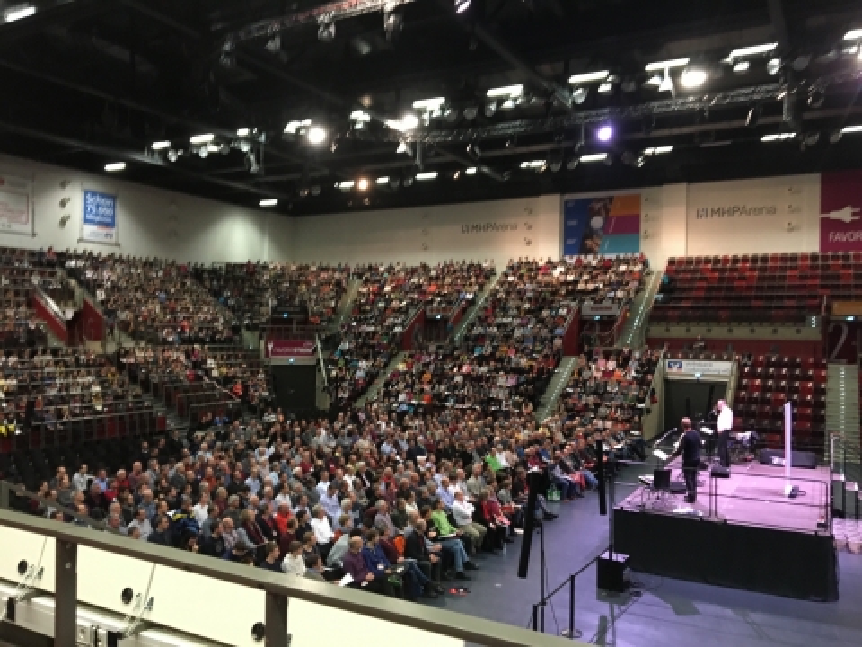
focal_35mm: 29
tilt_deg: +0.3
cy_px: 324
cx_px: 431
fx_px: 722
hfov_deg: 61.7
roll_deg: -0.4
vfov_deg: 48.2
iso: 200
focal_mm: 4.15
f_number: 2.2
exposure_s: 1/20
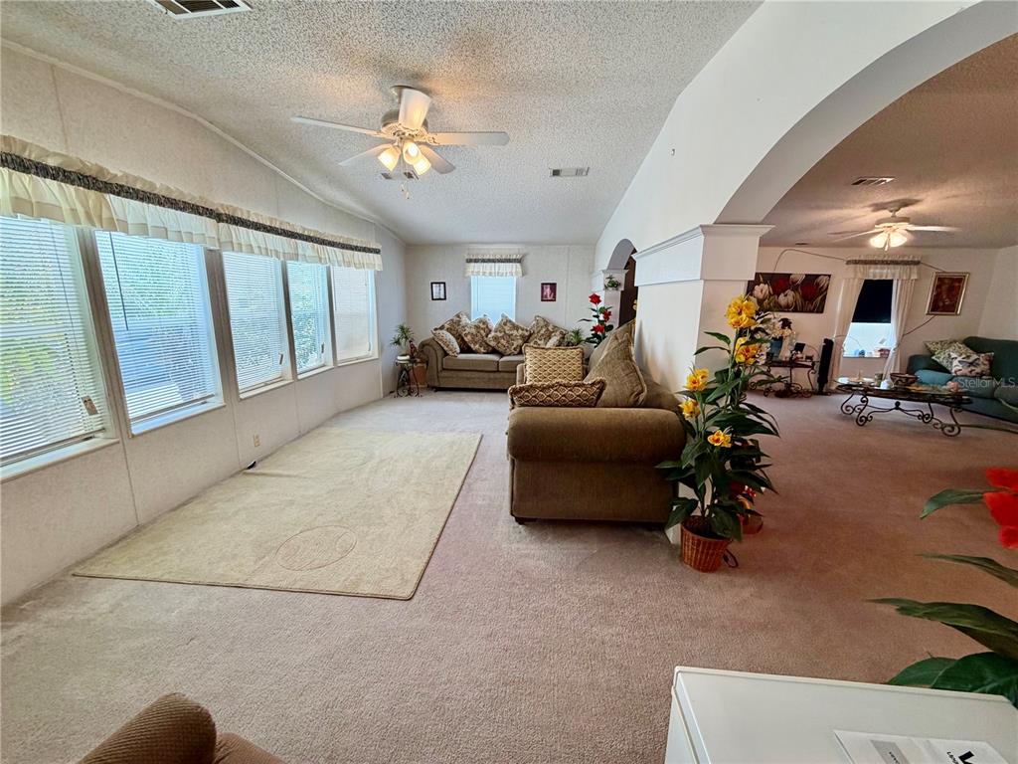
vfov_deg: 85.7
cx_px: 509
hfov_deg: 102.1
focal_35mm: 14
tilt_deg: -11.4
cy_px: 382
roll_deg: -1.2
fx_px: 412
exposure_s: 1/120
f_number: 2.2
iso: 125
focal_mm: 2.22
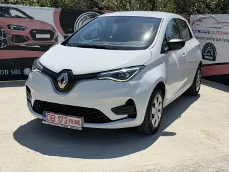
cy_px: 86
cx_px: 114
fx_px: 318
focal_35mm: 48
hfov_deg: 39.7
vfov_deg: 30.3
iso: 64
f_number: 1.78
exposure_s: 1/7874
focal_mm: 6.76
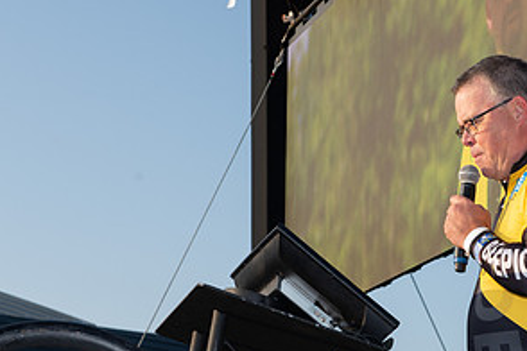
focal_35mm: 138
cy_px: 261
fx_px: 2020
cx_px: 387
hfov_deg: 14.8
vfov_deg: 9.9
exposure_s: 1/125
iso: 100
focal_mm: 70
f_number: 9
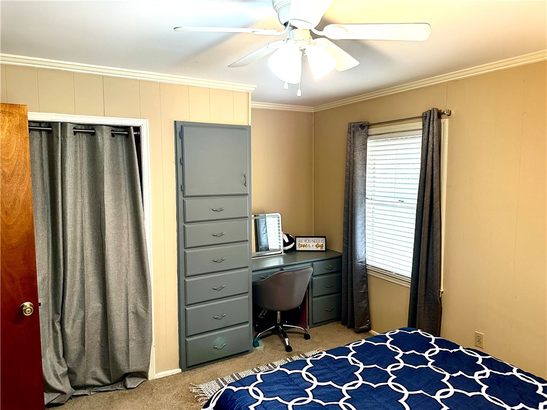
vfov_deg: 56.8
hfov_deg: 71.6
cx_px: 274
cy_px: 205
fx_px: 379
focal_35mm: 24
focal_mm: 6.86
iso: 250
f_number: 1.78
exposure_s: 1/60
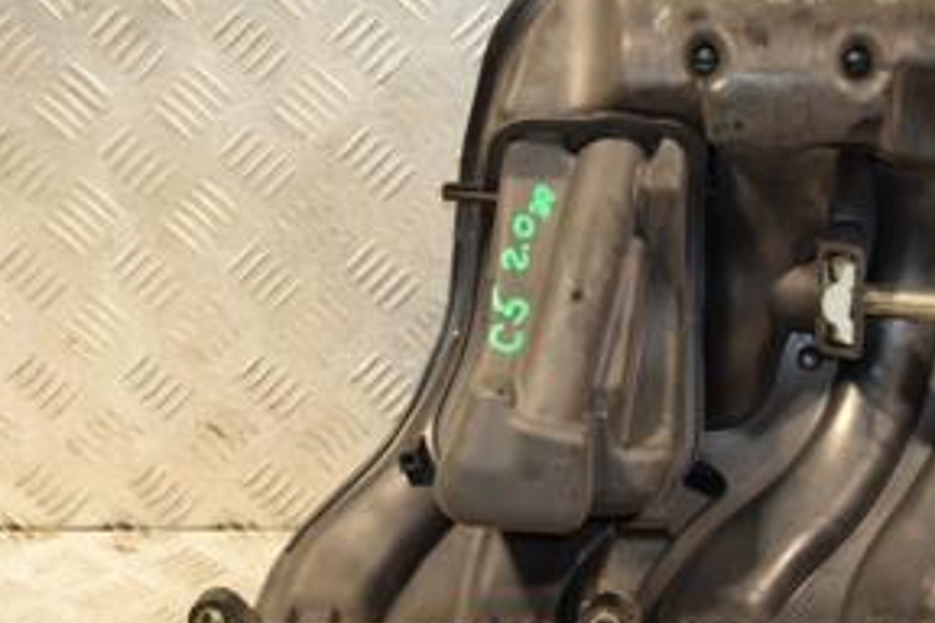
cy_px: 305
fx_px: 2597
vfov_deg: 13.7
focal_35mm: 100
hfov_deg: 20.3
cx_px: 698
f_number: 5
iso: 800
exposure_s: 1/125
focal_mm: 32
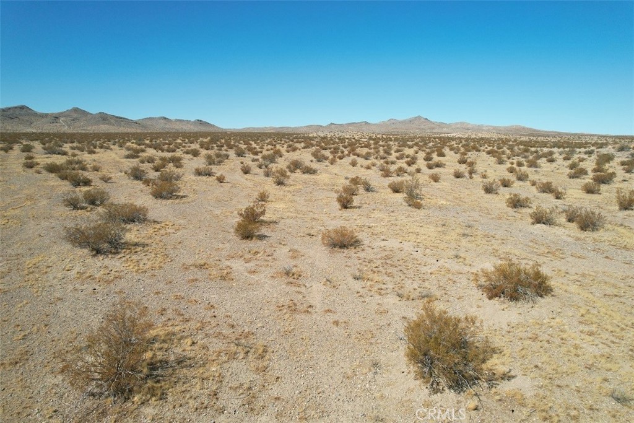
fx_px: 387
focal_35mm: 22
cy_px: 212
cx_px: 317
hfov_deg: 78.6
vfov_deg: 57.2
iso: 100
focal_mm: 8.38
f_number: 2.8
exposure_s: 1/500
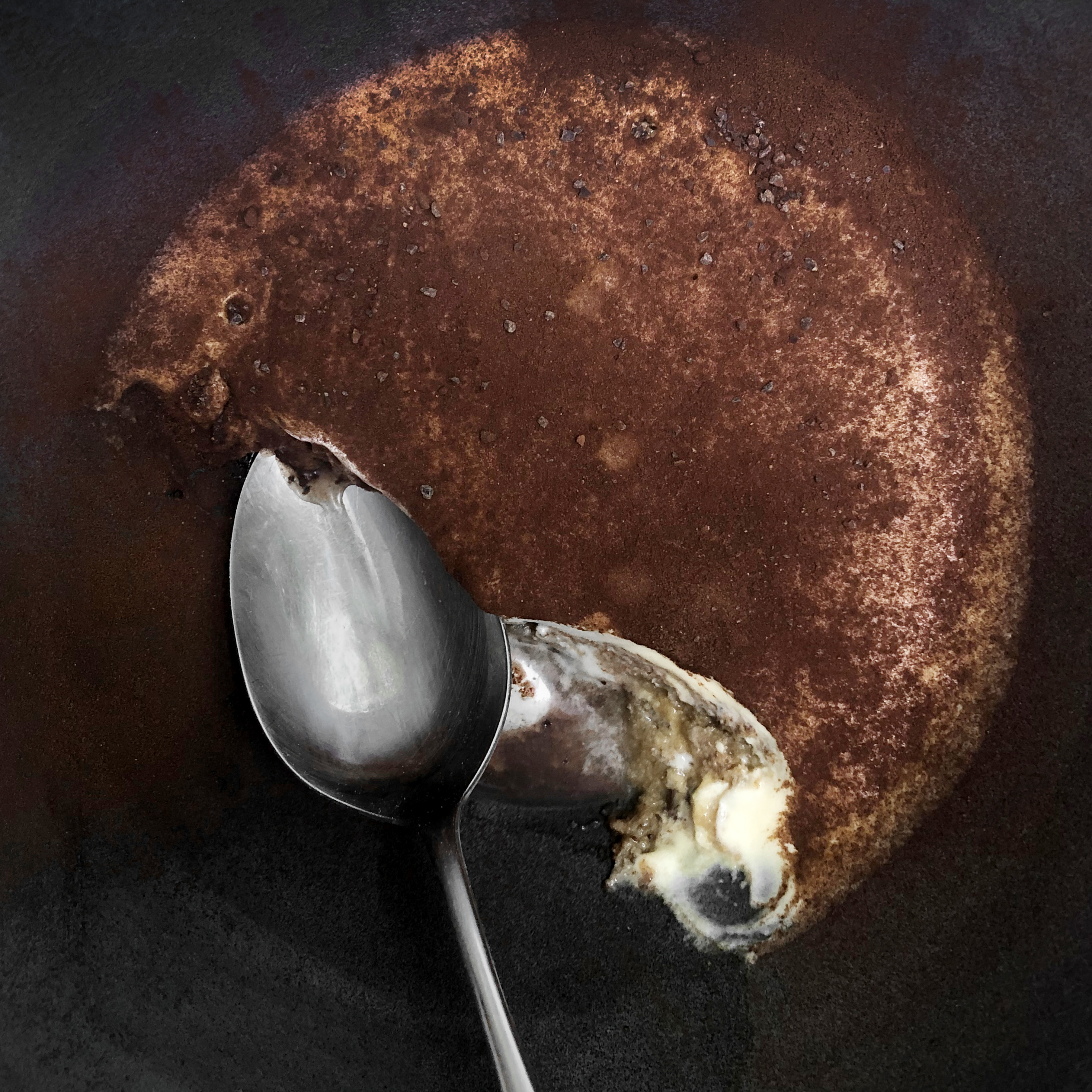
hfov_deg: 48.4
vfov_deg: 48.4
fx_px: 1213
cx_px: 535
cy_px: 532
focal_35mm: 34
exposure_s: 1/15
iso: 64
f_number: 1.8
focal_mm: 3.99
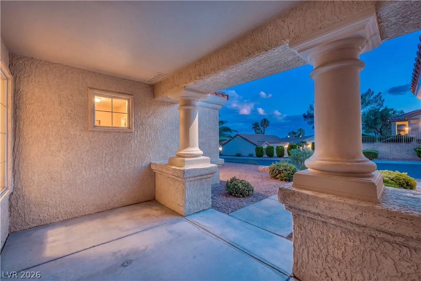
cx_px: 210
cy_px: 140
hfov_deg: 104.3
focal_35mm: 14
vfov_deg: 81.2
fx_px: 164
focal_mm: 14
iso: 320
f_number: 8
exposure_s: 1/1250
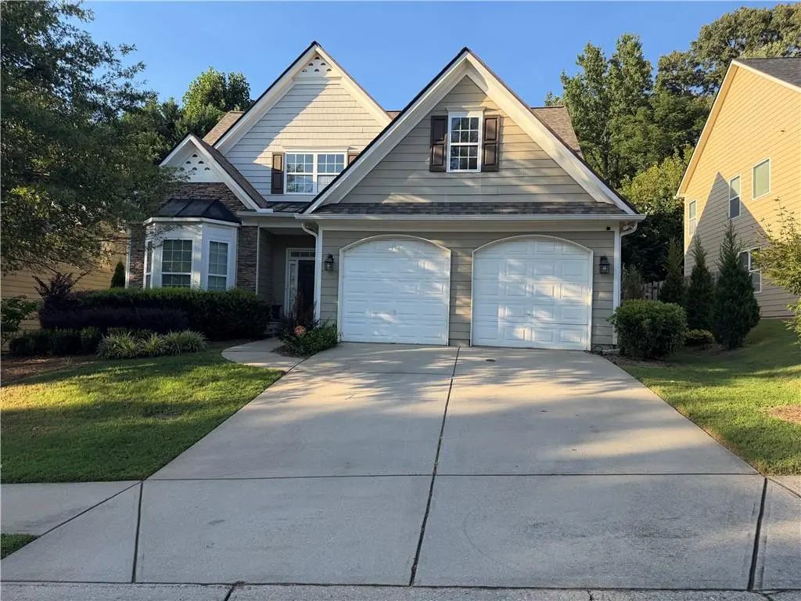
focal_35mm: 24
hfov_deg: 71.6
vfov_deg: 56.8
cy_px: 300
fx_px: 555
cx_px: 400
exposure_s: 1/1337
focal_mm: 6.76
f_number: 1.78
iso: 100
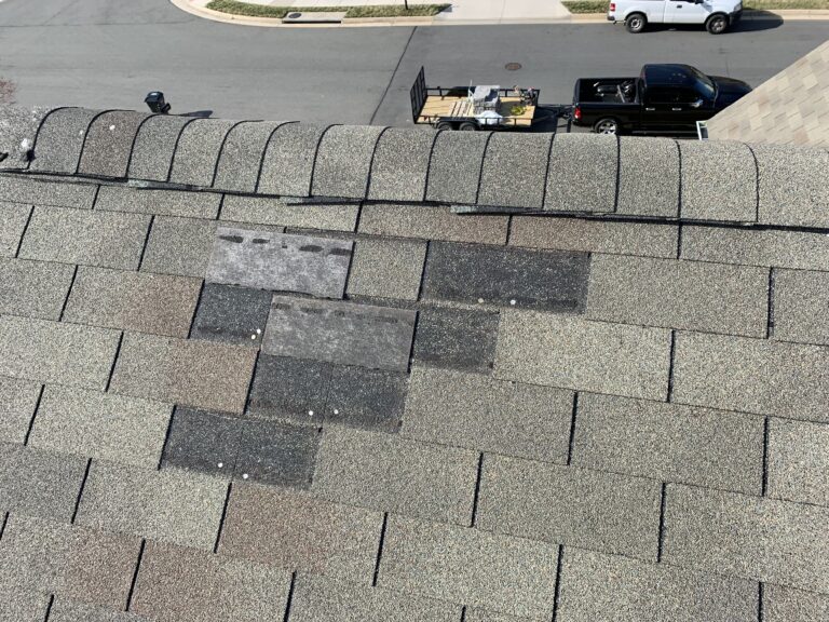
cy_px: 311
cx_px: 414
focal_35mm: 26
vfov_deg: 53.1
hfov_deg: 67.3
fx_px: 623
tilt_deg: -46.3
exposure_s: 1/1088
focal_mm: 4.25
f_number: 1.8
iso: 25
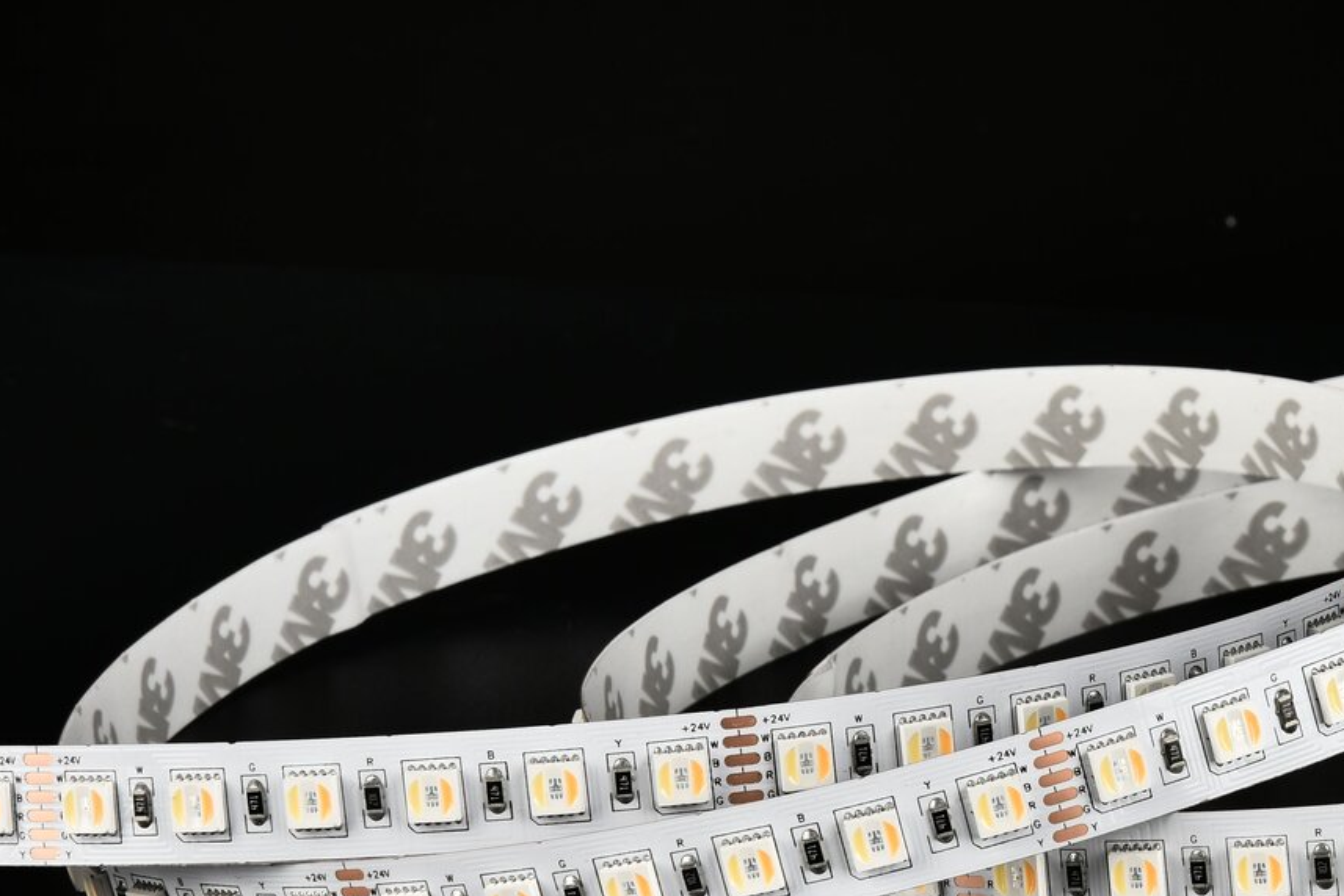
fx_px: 7693
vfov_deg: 6.7
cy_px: 776
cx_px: 1277
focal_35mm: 206
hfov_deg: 9.9
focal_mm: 92
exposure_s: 1/20
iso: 64
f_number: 18
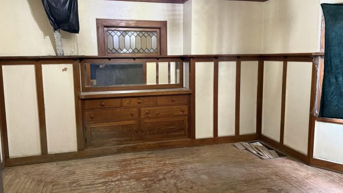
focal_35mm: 27
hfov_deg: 69.9
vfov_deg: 42.8
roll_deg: +1.4
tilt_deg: -4.3
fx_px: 246
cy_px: 86
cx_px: 168
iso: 800
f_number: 1.78
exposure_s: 1/60
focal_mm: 6.76
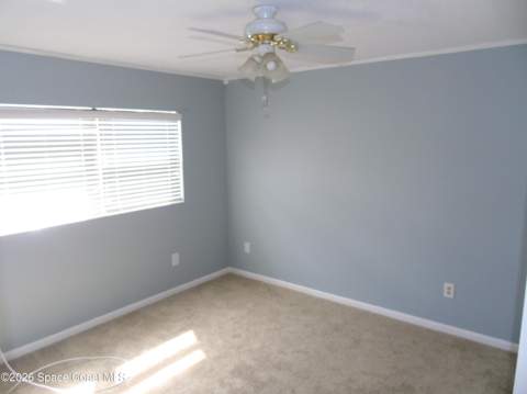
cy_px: 197
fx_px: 380
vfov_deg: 54.8
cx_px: 264
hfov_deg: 69.4
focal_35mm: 25
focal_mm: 4.4
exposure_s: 1/30
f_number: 3.4
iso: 200
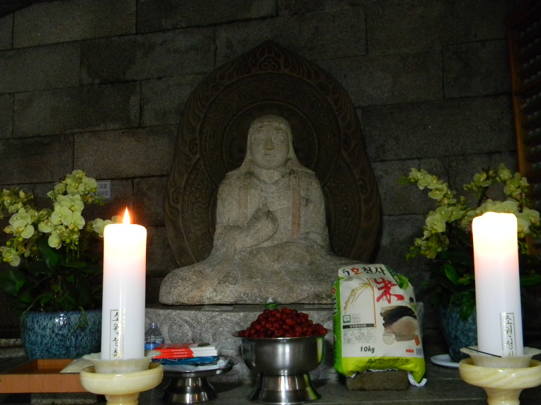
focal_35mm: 36
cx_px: 270
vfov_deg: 39.7
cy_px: 202
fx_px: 563
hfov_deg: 51.4
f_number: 3.7
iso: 408
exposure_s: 1/9.3
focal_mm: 6.4
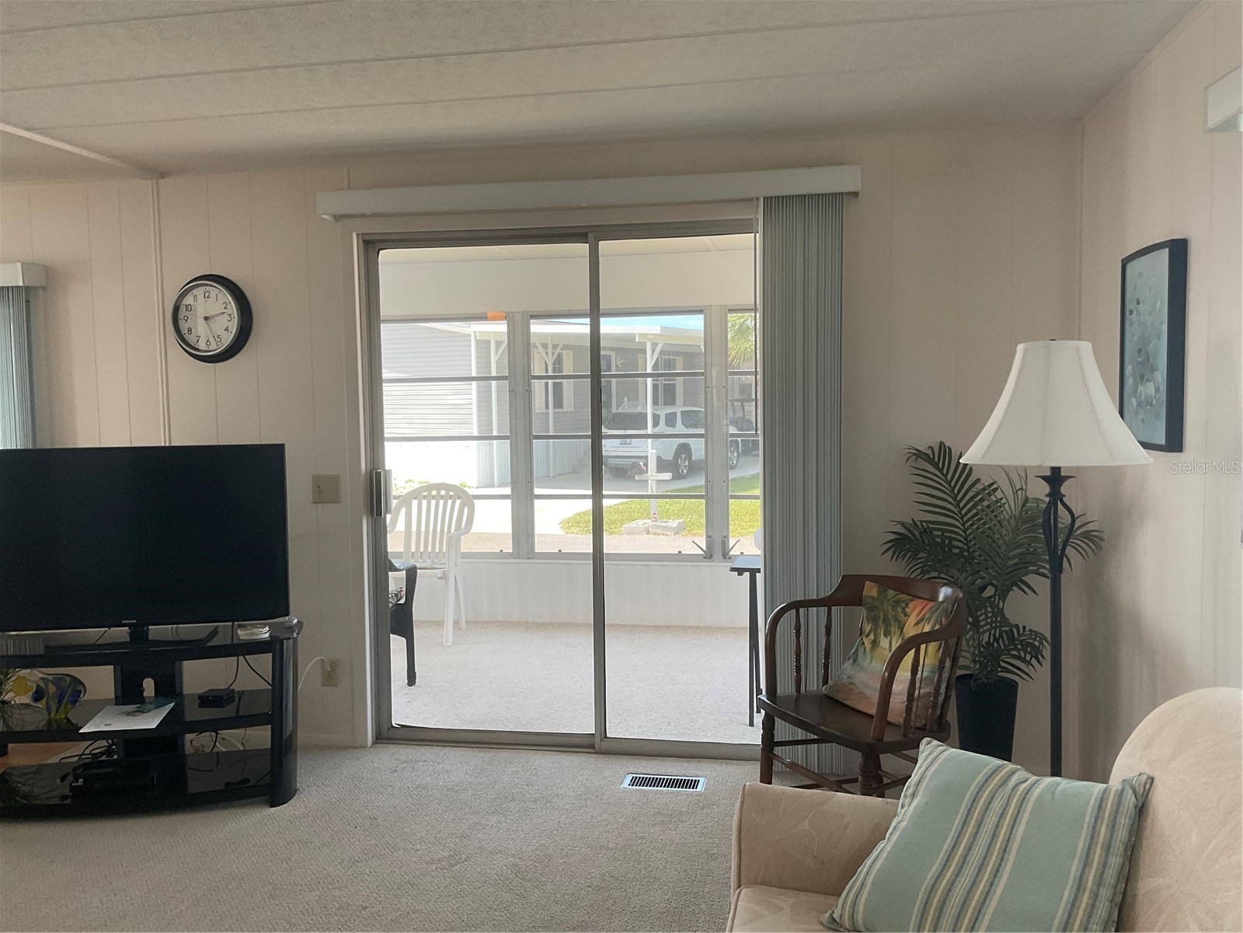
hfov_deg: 61.7
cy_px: 466
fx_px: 1041
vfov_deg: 48.2
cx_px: 622
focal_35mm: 29
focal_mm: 3
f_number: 1.8
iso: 32
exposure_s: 1/60
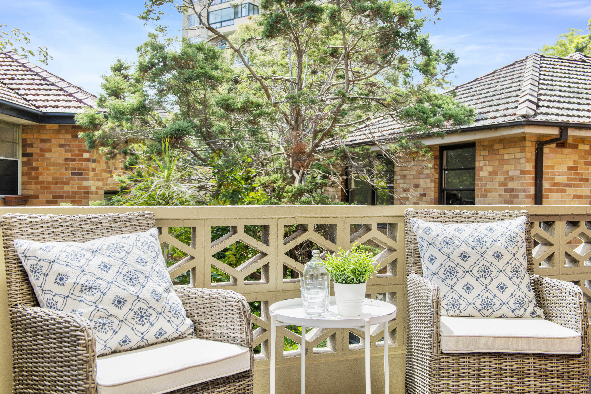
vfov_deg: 38.9
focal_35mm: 34
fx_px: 558
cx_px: 296
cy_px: 197
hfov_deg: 55.8
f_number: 8
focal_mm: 34
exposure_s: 1/100
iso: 100
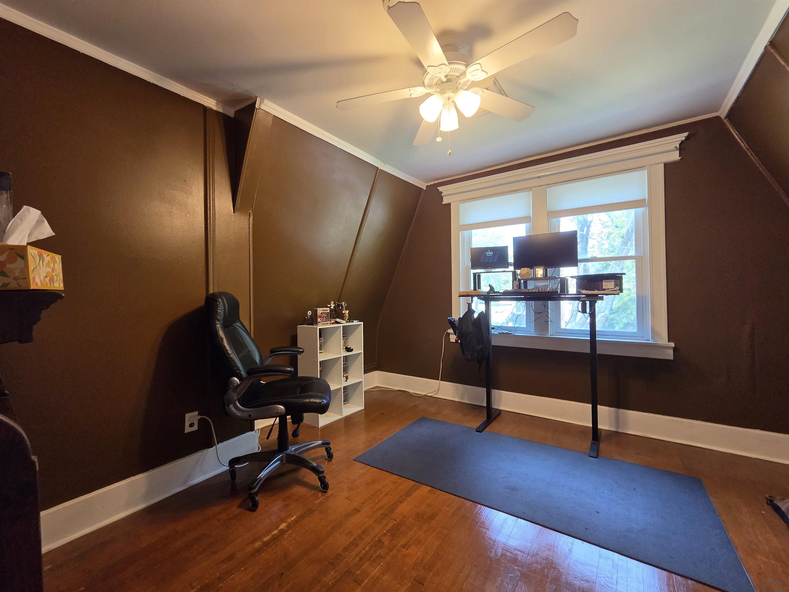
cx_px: 394
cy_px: 296
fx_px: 296
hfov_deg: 106.2
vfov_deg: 89.9
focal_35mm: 13
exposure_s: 1/60
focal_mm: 2.2
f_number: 2.2
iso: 320
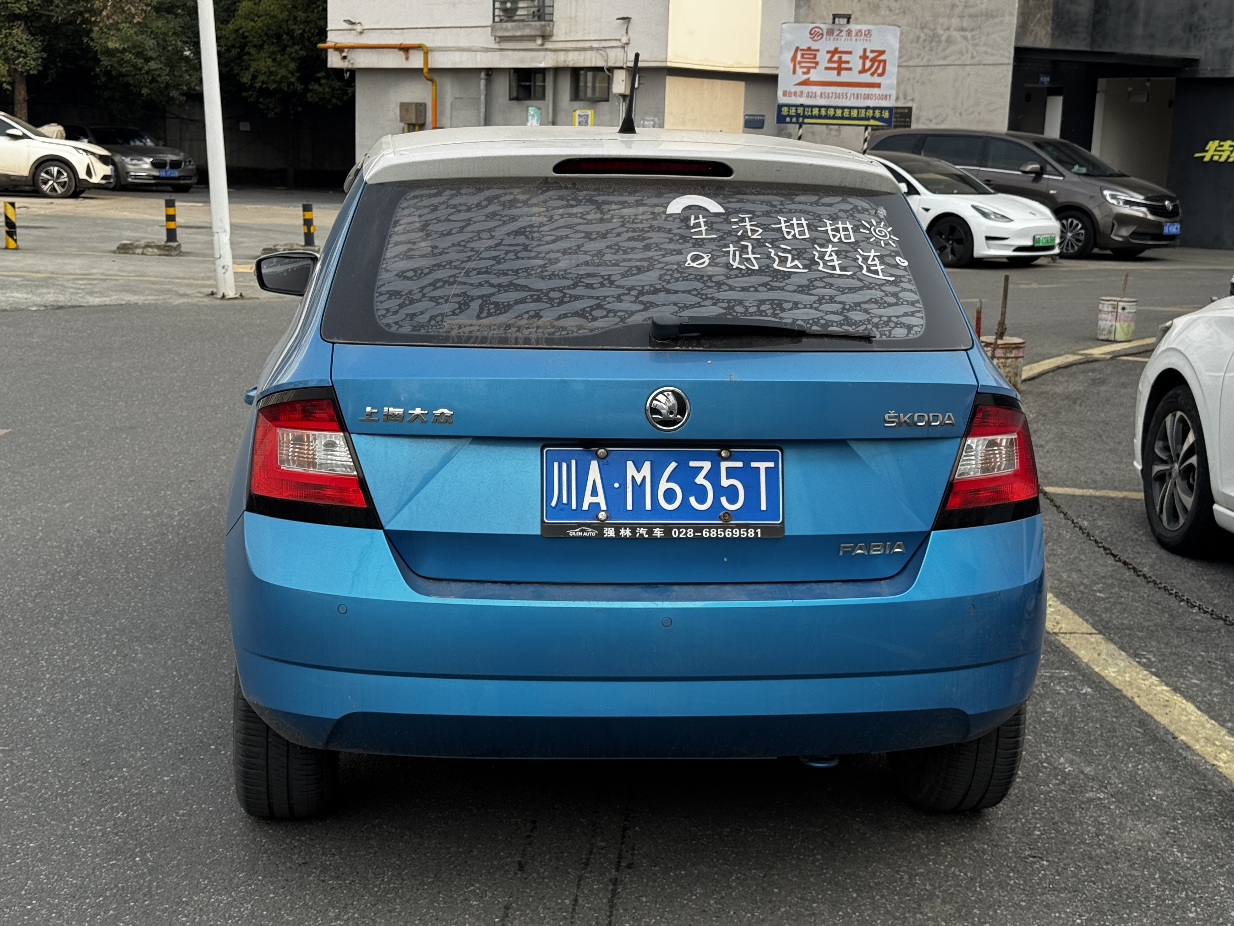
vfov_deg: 30.3
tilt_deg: -10.7
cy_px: 463
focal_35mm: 48
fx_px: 1711
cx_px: 617
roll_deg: -2.1
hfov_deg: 39.7
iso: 64
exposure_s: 1/1366
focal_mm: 6.76
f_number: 1.78
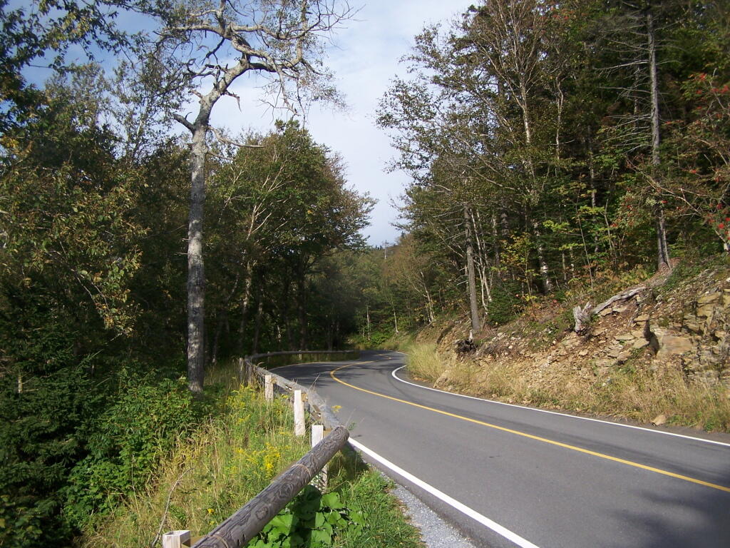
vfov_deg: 37.7
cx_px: 365
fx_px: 801
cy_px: 274
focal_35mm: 38
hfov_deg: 49.0
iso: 80
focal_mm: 6.3
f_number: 2.8
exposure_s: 1/640
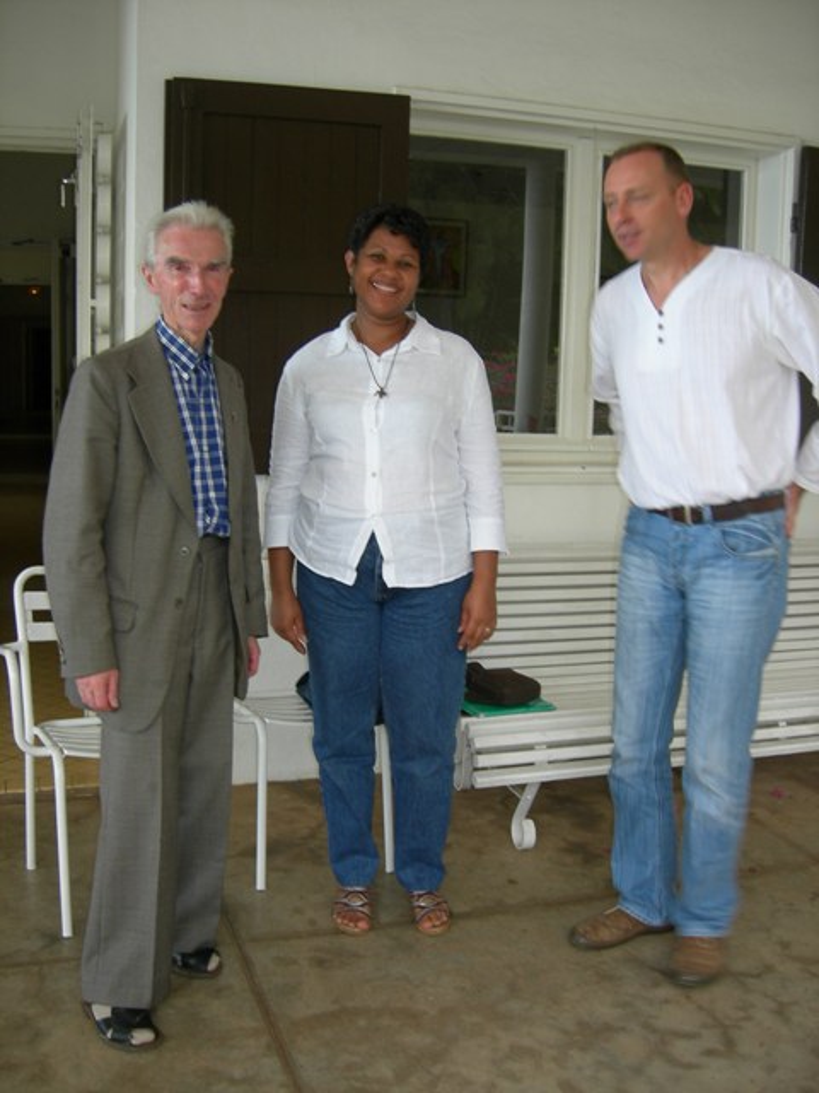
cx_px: 410
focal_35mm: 36
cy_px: 546
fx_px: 1136
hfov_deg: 39.7
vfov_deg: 51.4
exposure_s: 1/30
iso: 64
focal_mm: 7.5
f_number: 2.7
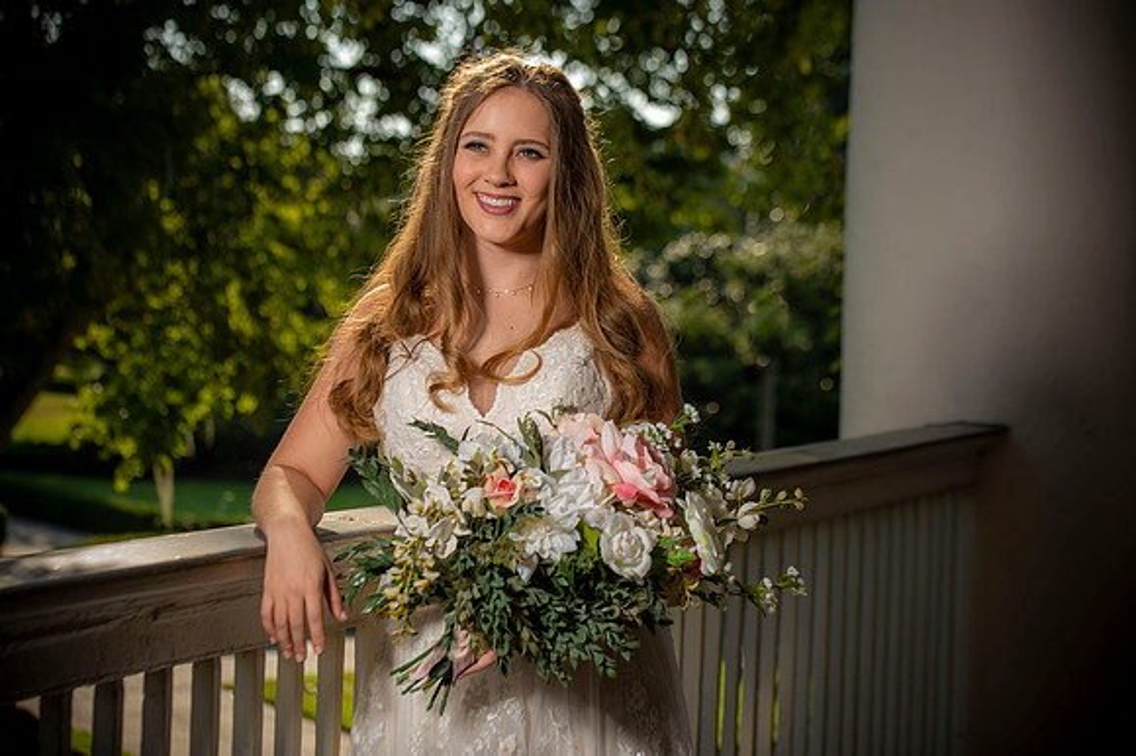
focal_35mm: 85
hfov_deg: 23.9
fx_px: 2681
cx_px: 568
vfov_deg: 16.1
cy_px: 378
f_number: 5.6
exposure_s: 1/250
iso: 100
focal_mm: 85
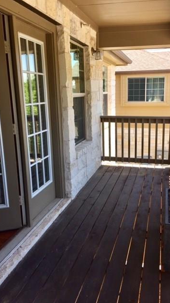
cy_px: 153
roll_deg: +1.0
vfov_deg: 61.0
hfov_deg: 36.5
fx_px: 257
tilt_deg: -12.9
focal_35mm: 32
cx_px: 101
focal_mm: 4.15
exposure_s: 1/421
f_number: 2.2
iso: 32
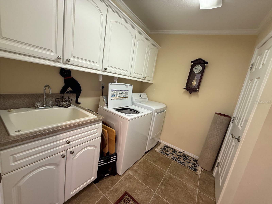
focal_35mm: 14
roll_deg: -9.2
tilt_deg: -10.1
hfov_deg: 102.1
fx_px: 110
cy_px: 102
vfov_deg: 85.7
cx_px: 136
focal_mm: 2.22
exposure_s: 1/60
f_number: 2.2
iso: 200
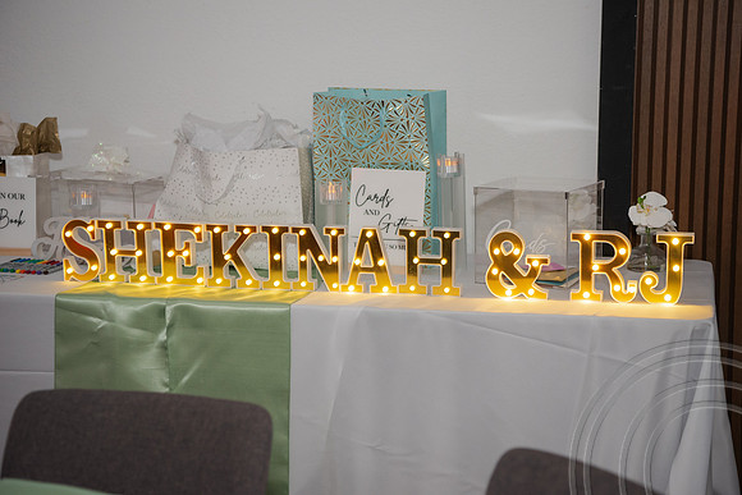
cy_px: 248
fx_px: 1278
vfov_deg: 21.9
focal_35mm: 62
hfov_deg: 32.4
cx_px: 371
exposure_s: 1/125
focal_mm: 62
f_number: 4
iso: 1000
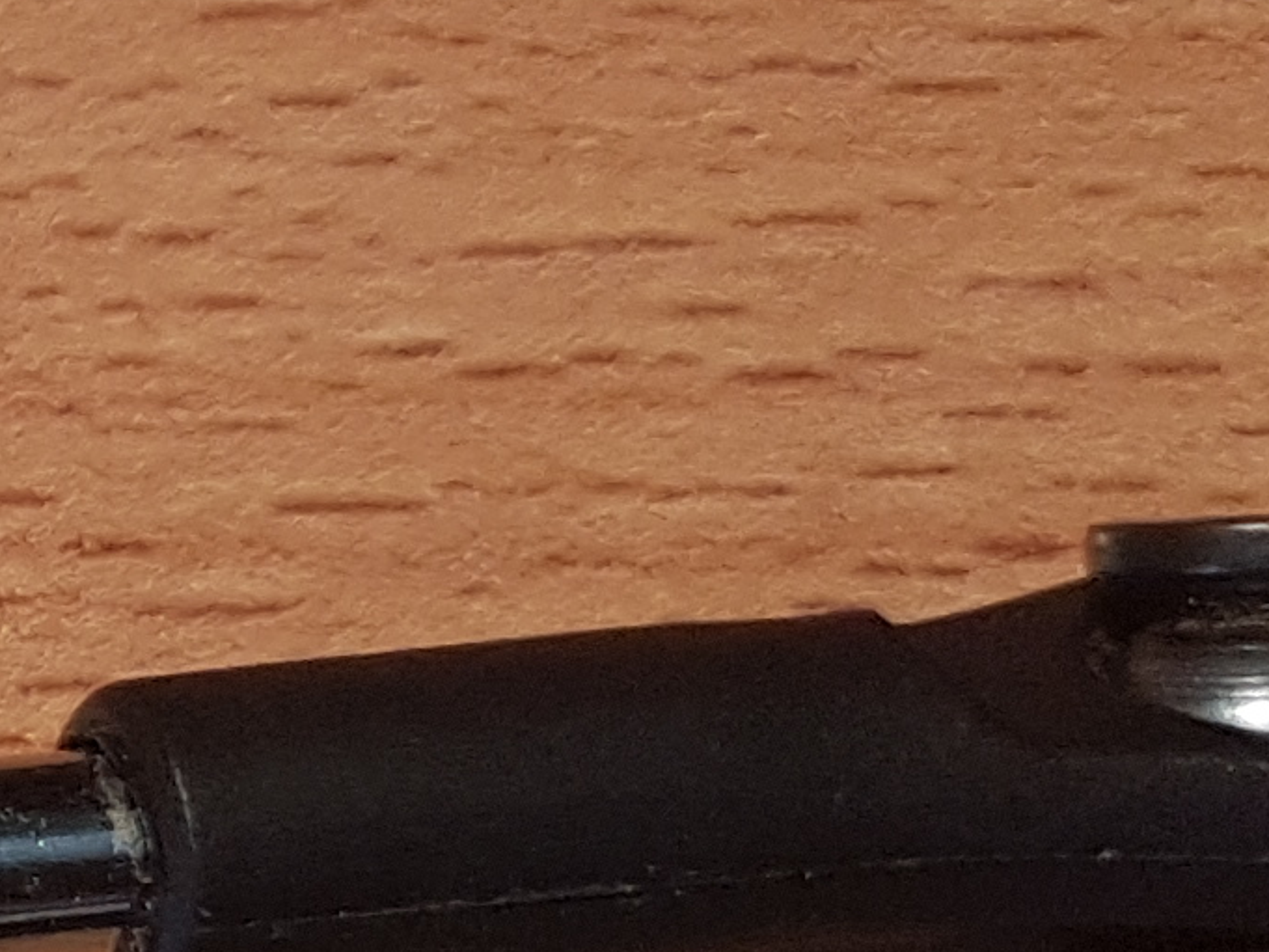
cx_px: -2091
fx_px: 5647
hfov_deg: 10.4
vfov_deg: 9.5
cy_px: 1224
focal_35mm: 154
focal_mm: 4.2
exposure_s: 1/50
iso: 80
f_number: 1.7
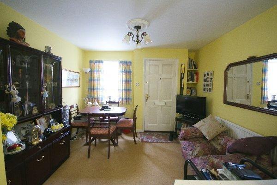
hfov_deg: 100.4
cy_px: 92
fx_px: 115
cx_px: 138
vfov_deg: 77.3
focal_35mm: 15
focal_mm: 10
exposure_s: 1/8
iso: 400
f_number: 4
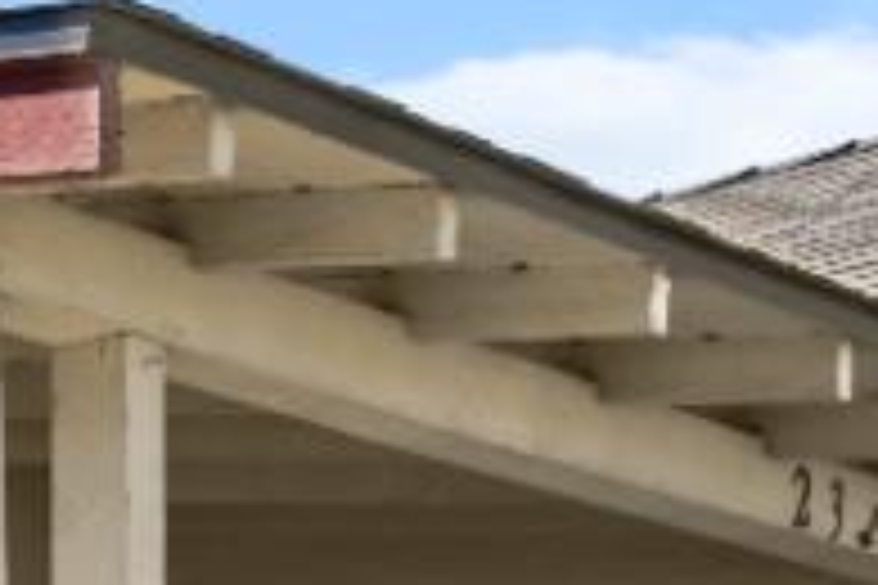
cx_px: -1860
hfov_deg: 10.5
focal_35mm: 127
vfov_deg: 9.8
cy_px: 1264
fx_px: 3093
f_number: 8
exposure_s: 1/250
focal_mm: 11
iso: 100
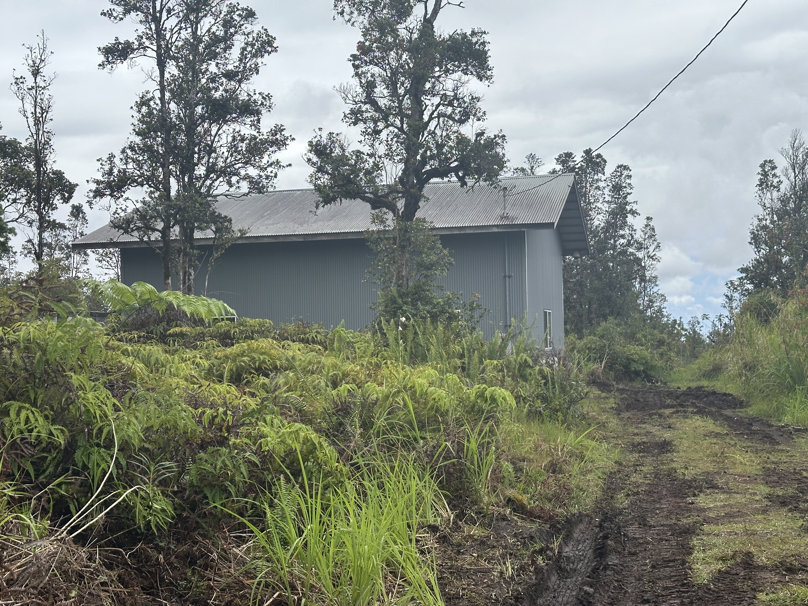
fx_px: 1120
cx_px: 404
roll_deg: +0.8
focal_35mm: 48
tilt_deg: +1.5
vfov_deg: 30.3
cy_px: 303
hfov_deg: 39.7
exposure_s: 1/4367
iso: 64
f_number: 1.78
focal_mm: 6.86
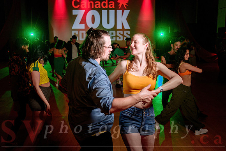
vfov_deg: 33.4
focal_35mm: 40
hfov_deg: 48.4
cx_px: 113
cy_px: 76
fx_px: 251
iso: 1000
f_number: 2.8
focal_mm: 40
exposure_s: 1/60
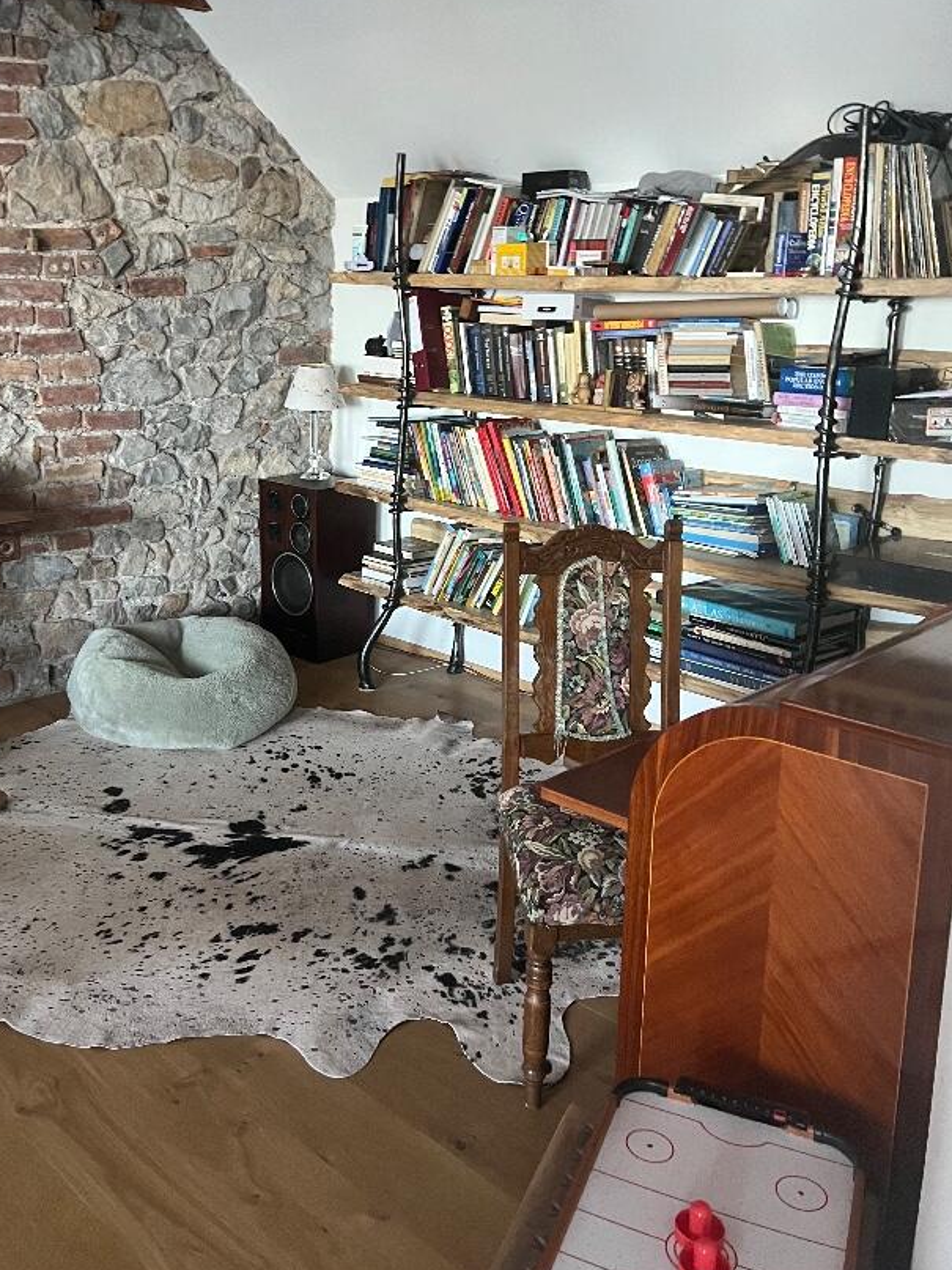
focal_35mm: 33
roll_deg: -2.3
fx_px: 1210
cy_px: 532
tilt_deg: -12.9
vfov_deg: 55.1
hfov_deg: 42.6
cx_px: 352
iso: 500
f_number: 1.5
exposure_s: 1/50
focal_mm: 5.7
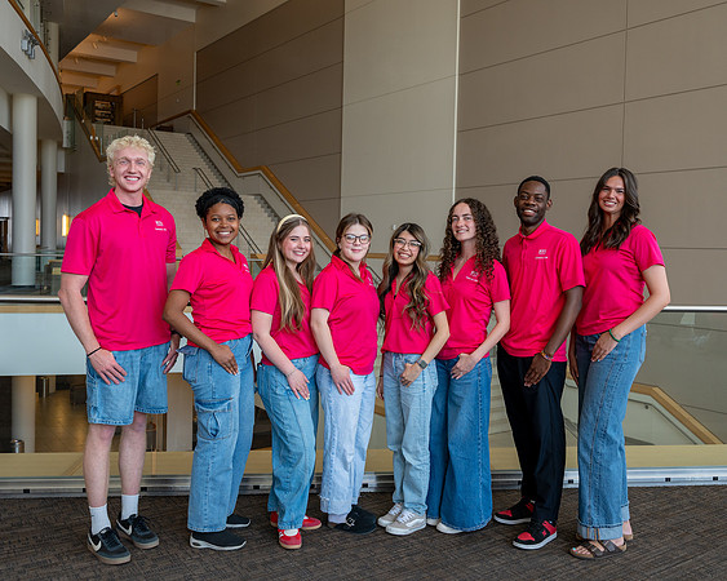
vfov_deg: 43.7
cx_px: 381
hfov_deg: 53.2
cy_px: 274
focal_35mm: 34
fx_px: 725
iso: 320
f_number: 4
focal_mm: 25.5
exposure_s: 1/200
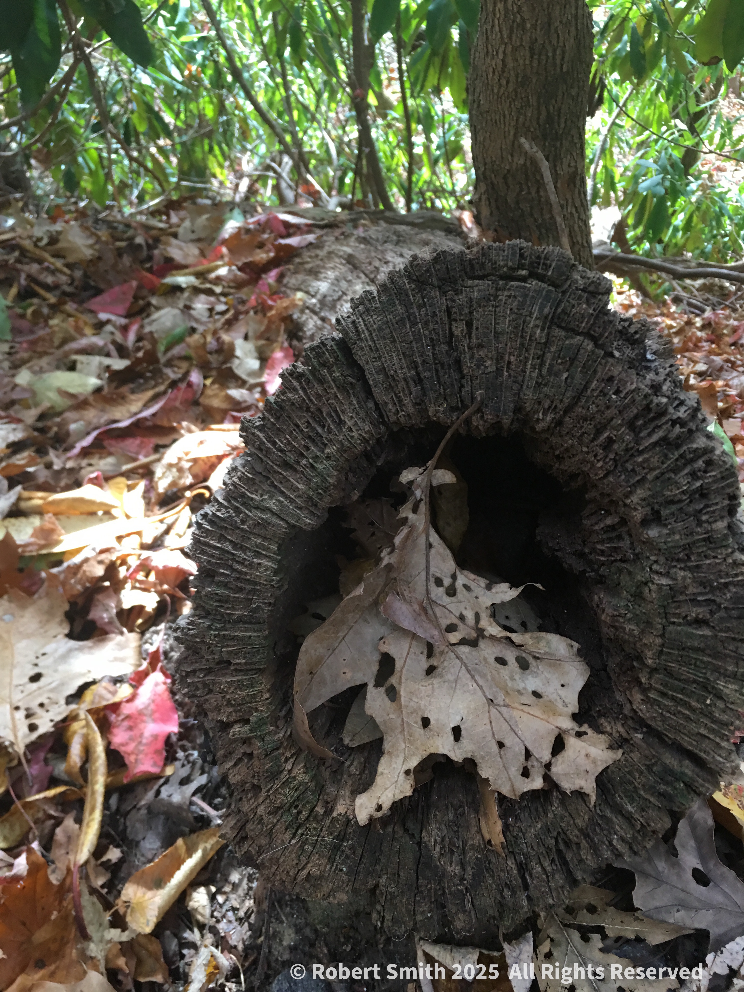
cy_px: 496
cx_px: 372
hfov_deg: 48.2
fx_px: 831
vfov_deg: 61.7
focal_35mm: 29
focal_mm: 4.15
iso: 40
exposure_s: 1/15
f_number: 2.2
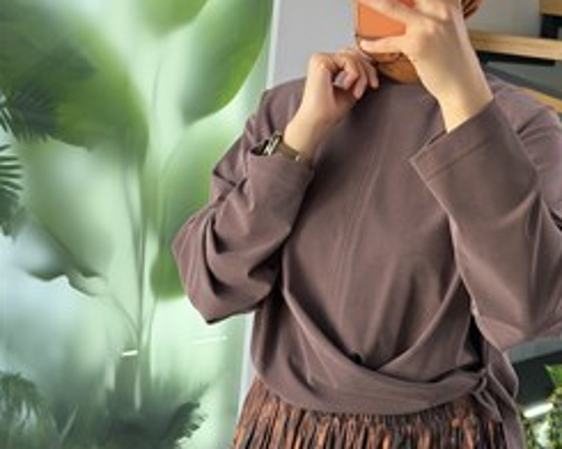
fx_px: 1314
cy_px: 123
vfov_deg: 19.3
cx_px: 351
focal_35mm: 79
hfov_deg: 24.1
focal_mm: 6.76
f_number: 1.78
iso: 64
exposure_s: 1/260
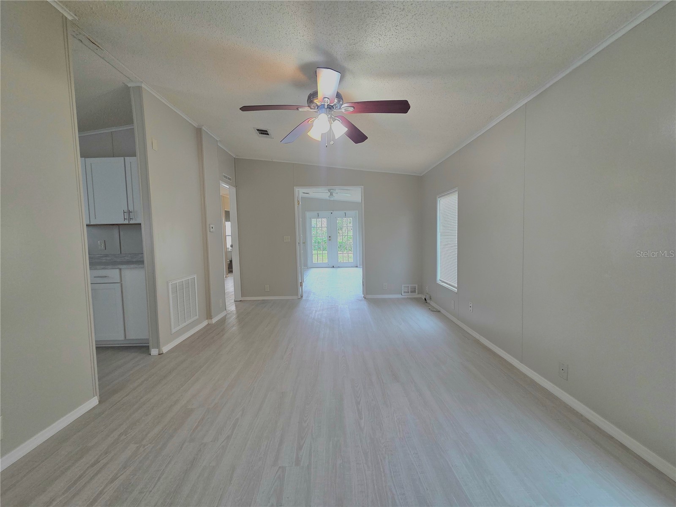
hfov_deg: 106.2
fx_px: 254
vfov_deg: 89.9
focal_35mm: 13
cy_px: 254
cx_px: 338
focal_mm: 2.2
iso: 200
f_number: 2.2
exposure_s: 1/120
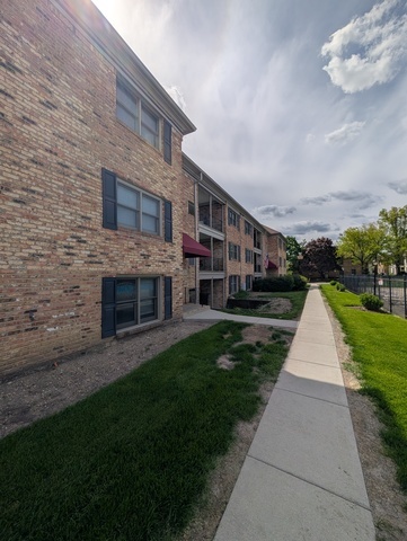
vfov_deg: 110.5
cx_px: 204
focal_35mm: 12
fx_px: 188
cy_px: 270
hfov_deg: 94.6
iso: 53
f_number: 1.7
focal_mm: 2.02
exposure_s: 1/9709
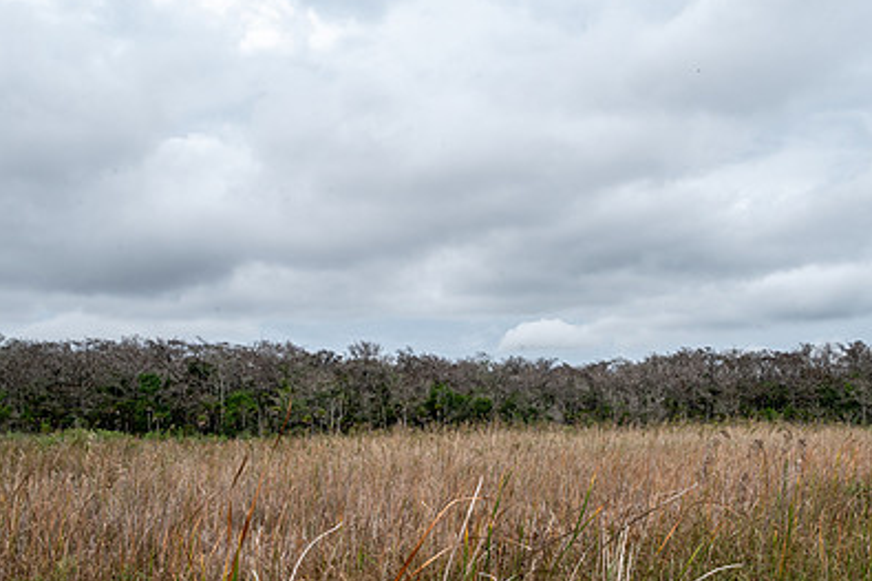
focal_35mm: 42
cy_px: 362
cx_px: 545
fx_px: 1017
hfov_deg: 46.0
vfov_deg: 31.7
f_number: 16
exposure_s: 1/200
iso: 320
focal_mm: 28
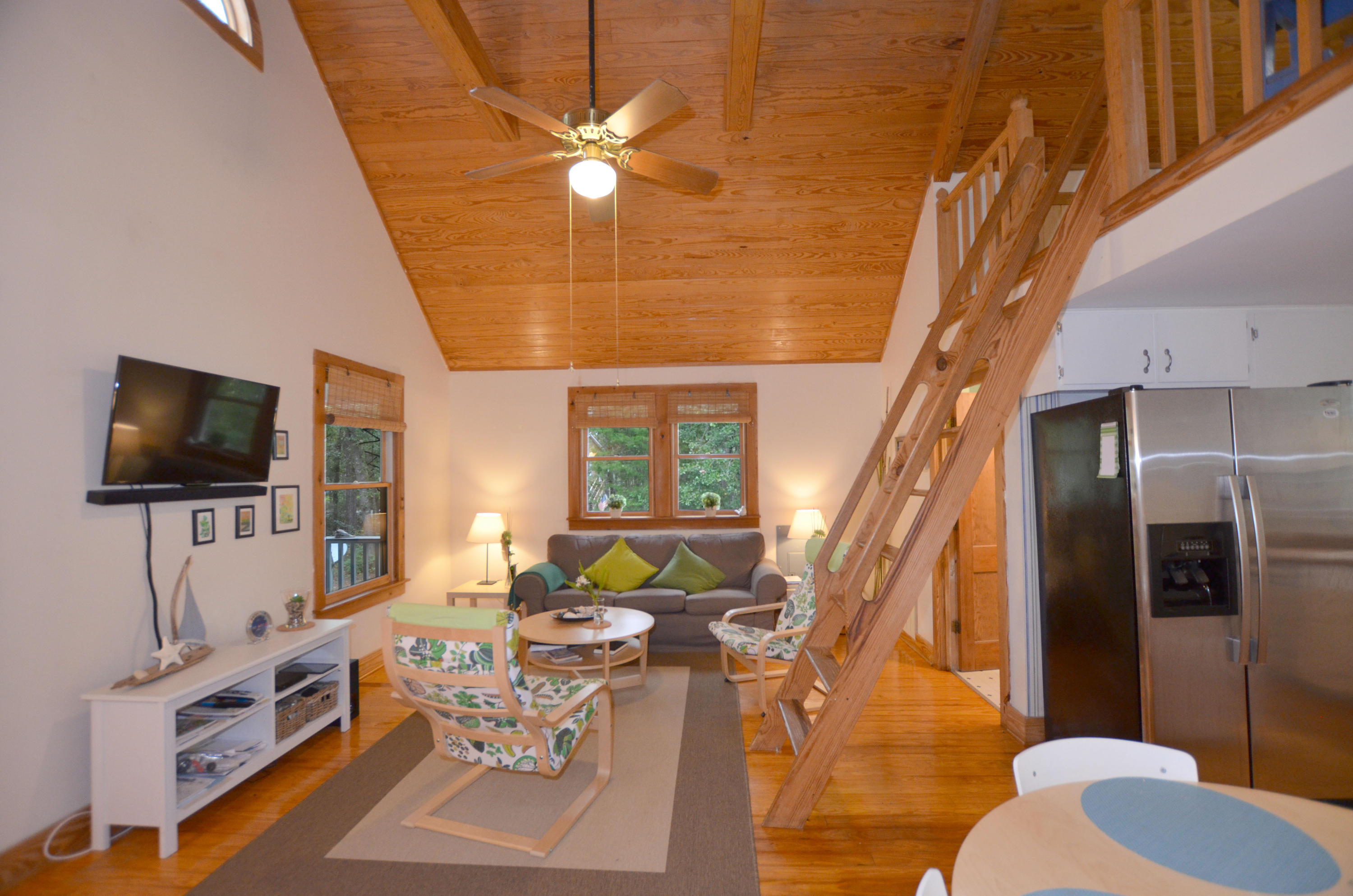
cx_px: 676
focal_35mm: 15
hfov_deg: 100.5
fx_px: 563
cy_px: 448
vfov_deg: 77.1
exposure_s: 1/60
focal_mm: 10
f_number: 4
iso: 800
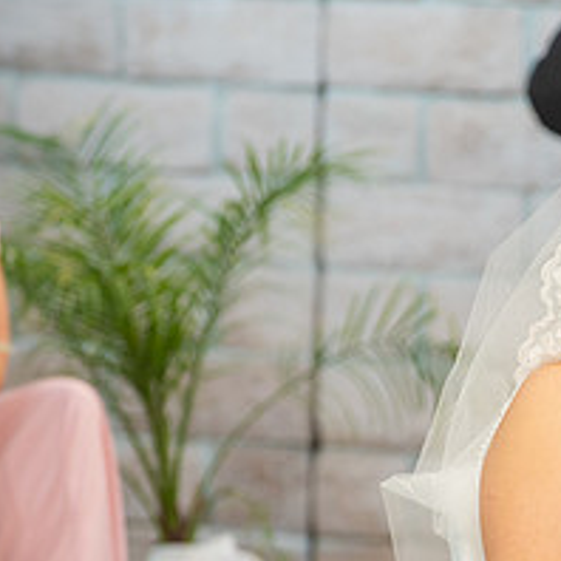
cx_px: 722
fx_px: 9149
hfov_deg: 3.5
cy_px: 429
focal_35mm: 499
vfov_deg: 3.5
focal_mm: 200
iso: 640
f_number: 5.6
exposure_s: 1/160
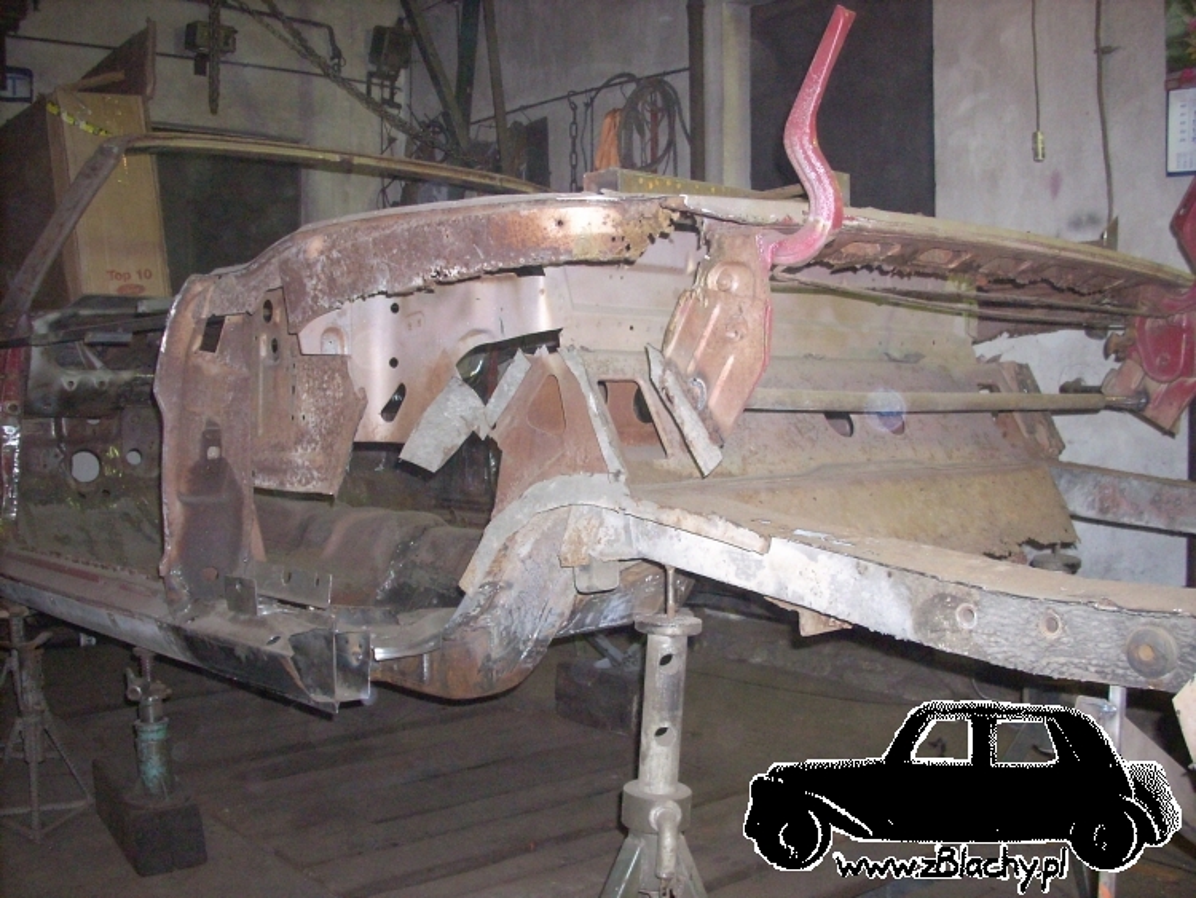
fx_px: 1279
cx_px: 598
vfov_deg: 38.7
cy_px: 449
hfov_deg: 50.1
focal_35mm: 37
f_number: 2.8
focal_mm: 6.2
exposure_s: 1/60
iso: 400
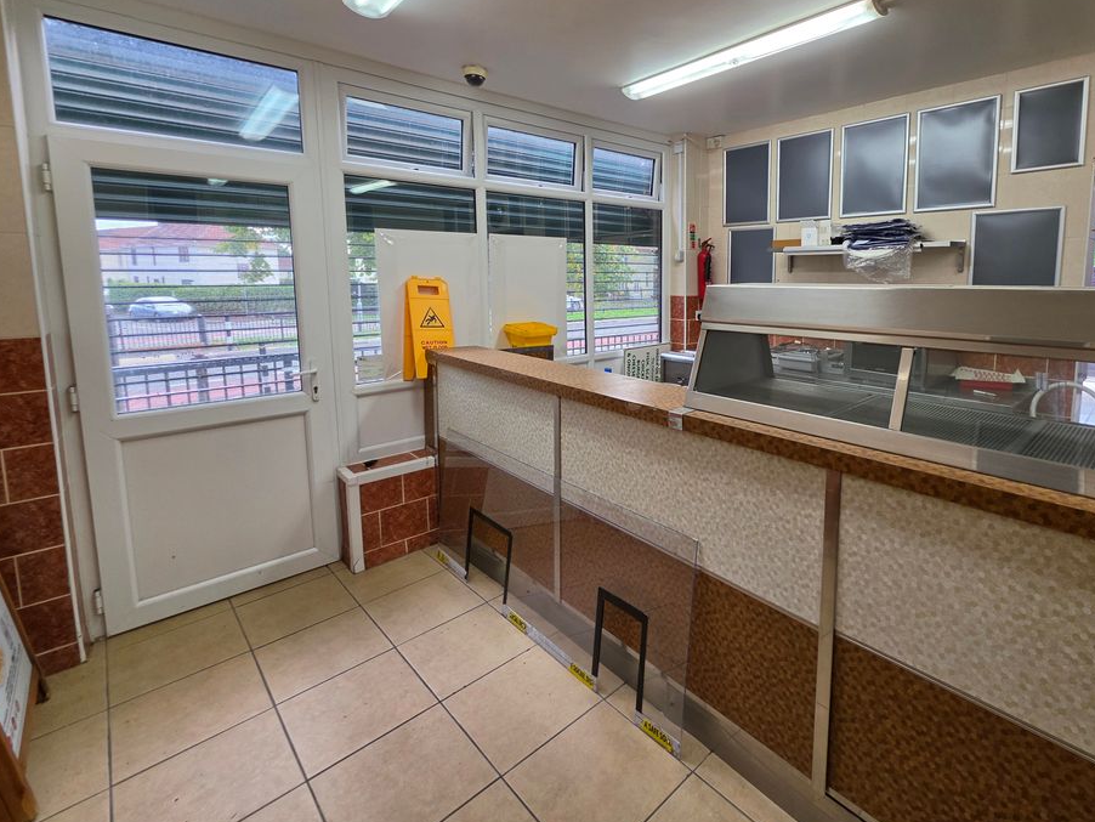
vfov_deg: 77.4
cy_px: 335
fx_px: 506
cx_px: 657
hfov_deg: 93.3
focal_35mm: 16
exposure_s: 1/100
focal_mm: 2.2
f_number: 1.9
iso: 80
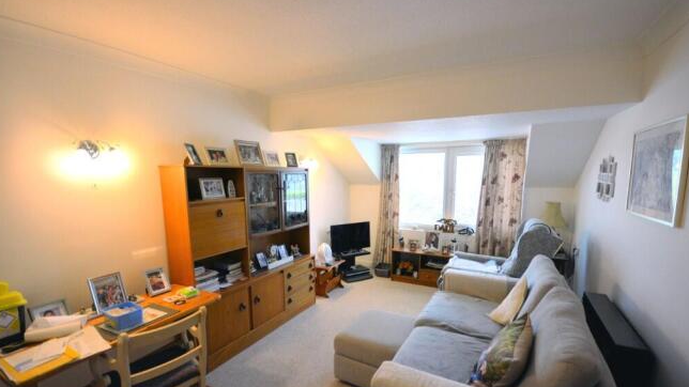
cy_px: 220
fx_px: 292
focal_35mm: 16
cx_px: 342
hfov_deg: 99.4
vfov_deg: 66.8
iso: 800
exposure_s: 1/60
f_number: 4
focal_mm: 10
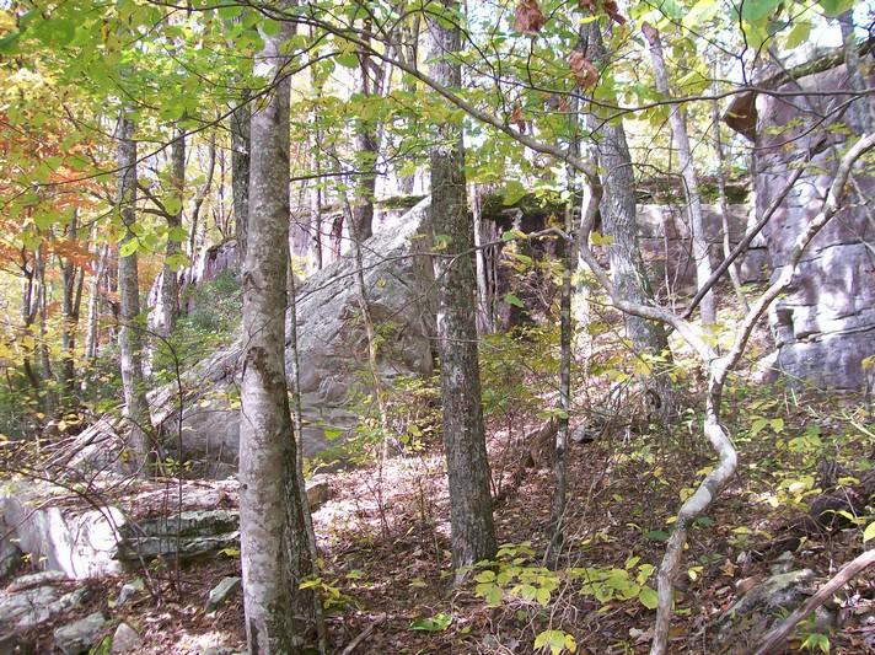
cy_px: 328
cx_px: 438
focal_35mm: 36
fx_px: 909
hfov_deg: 51.4
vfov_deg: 39.6
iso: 80
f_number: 2.7
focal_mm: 6
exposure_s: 1/57.9
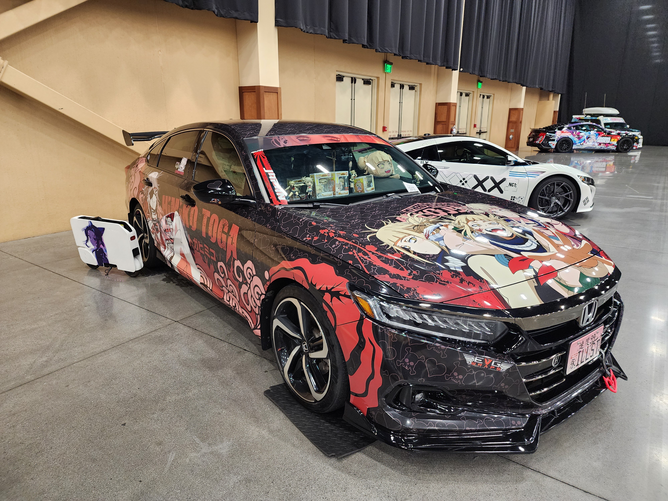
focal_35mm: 23
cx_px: 334
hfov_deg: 73.9
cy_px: 250
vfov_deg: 58.9
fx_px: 444
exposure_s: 1/120
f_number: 1.8
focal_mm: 6.4
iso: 250
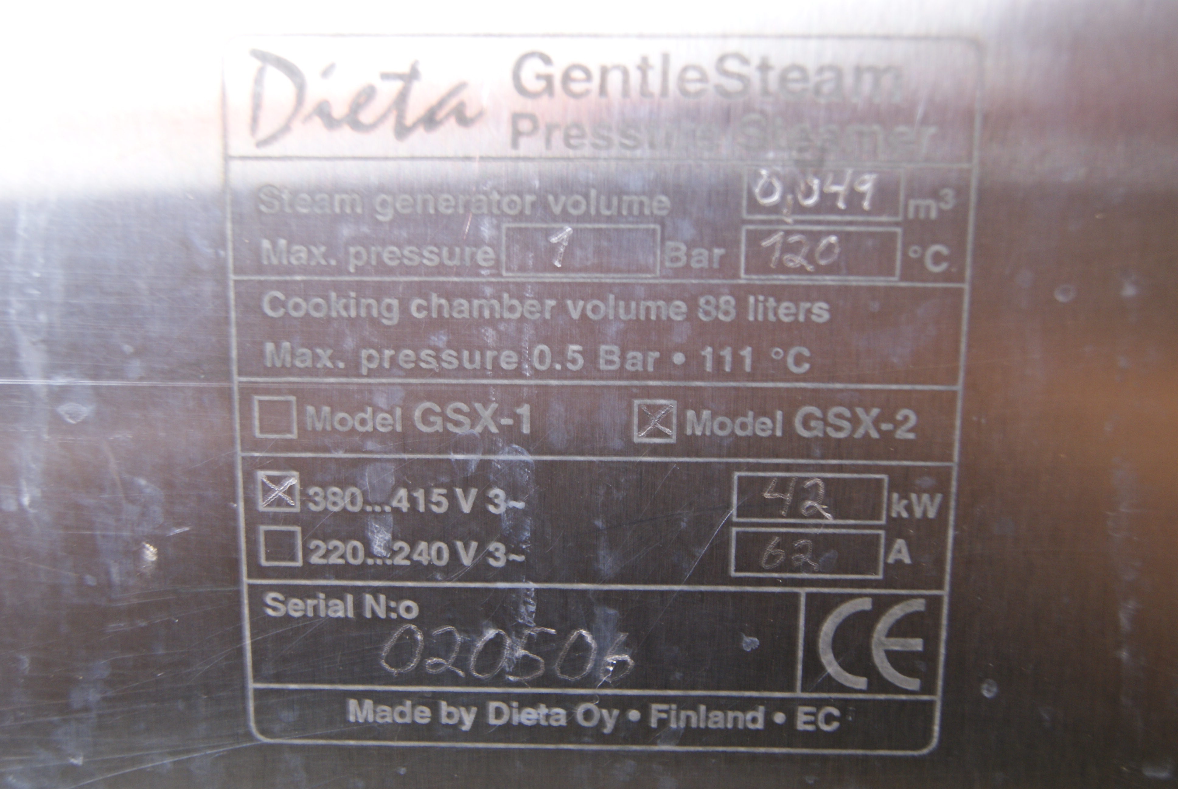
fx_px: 1474
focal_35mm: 45
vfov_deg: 29.9
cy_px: 394
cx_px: 589
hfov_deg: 43.6
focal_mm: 30
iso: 400
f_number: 4.5
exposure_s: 1/10
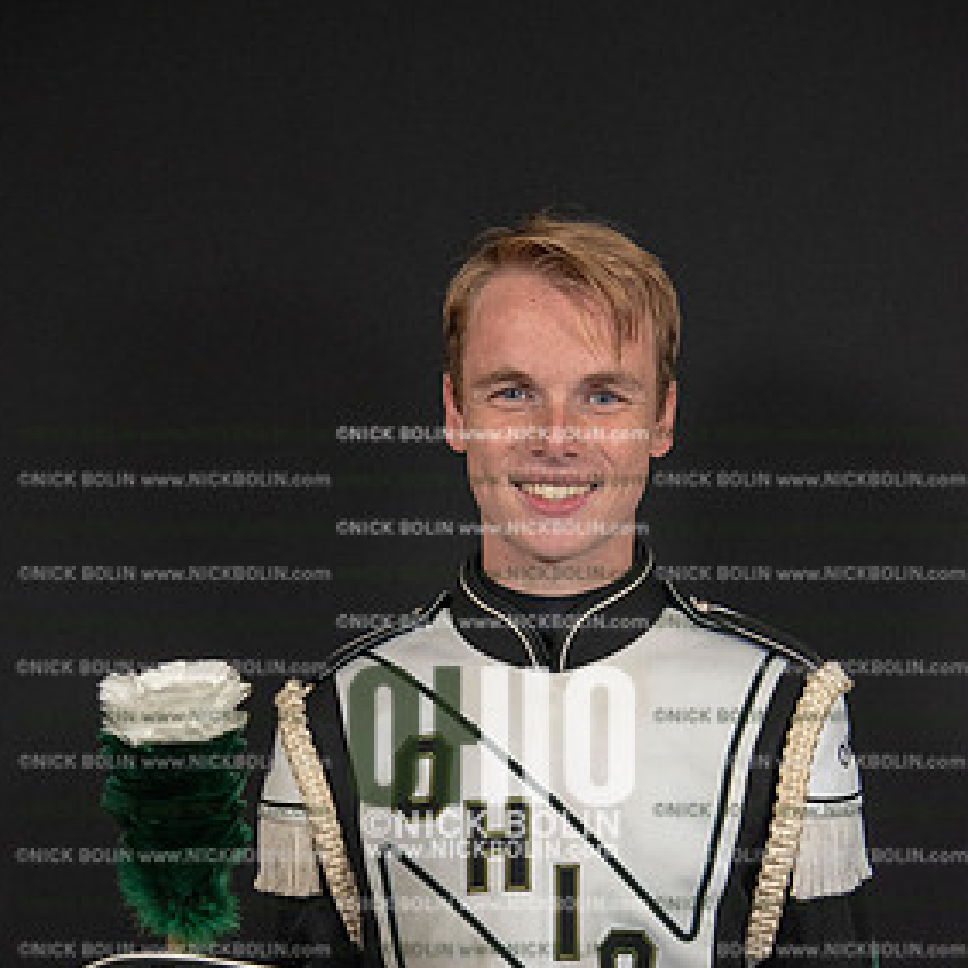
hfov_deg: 30.0
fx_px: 1803
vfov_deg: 29.4
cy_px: 762
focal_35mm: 57
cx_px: 491
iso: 2000
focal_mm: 42
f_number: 5.6
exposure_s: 1/640
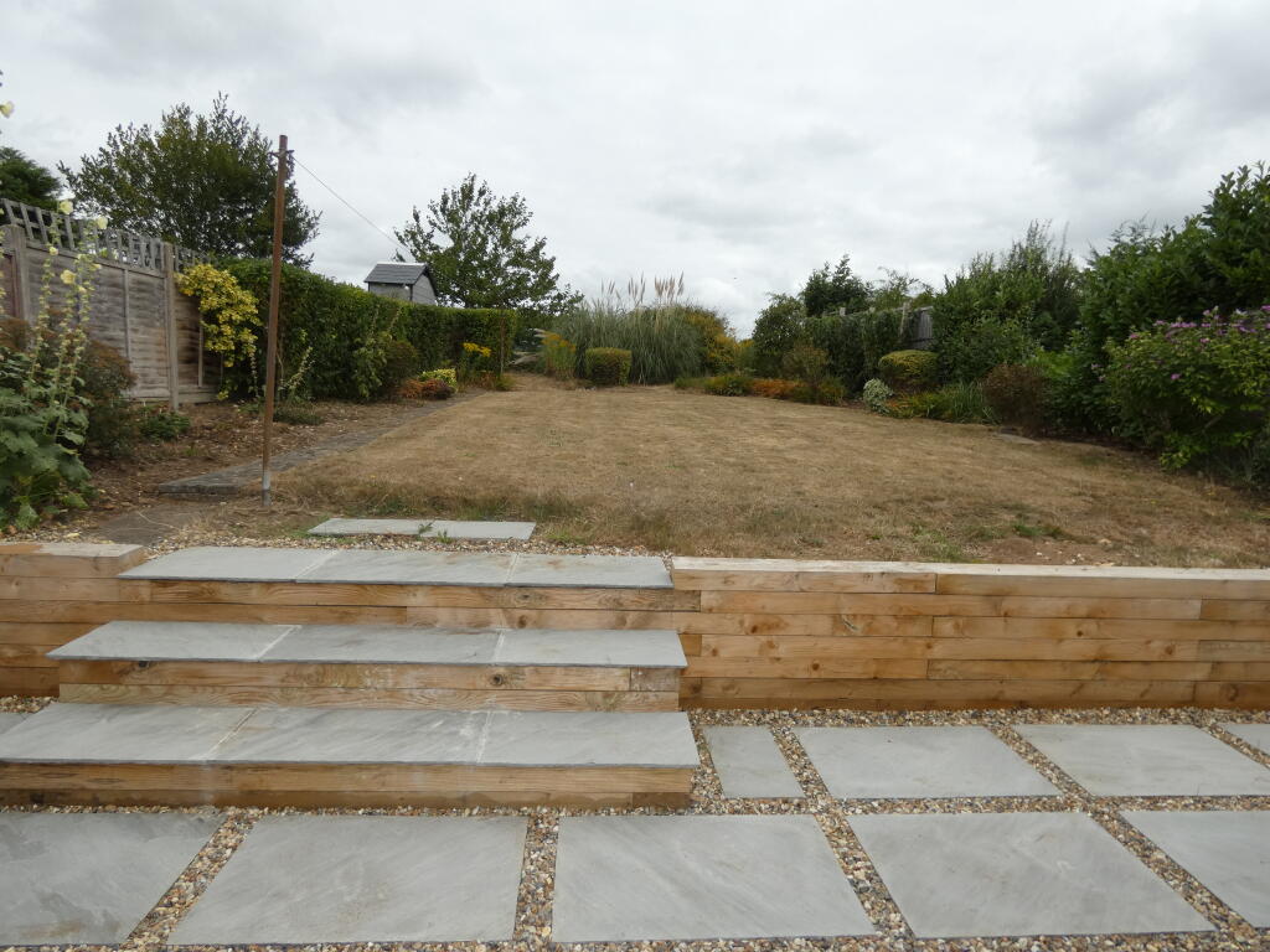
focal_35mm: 20
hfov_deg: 81.7
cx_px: 635
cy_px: 476
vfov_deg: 66.0
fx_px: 734
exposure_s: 1/800
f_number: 3.2
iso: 80
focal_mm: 3.6
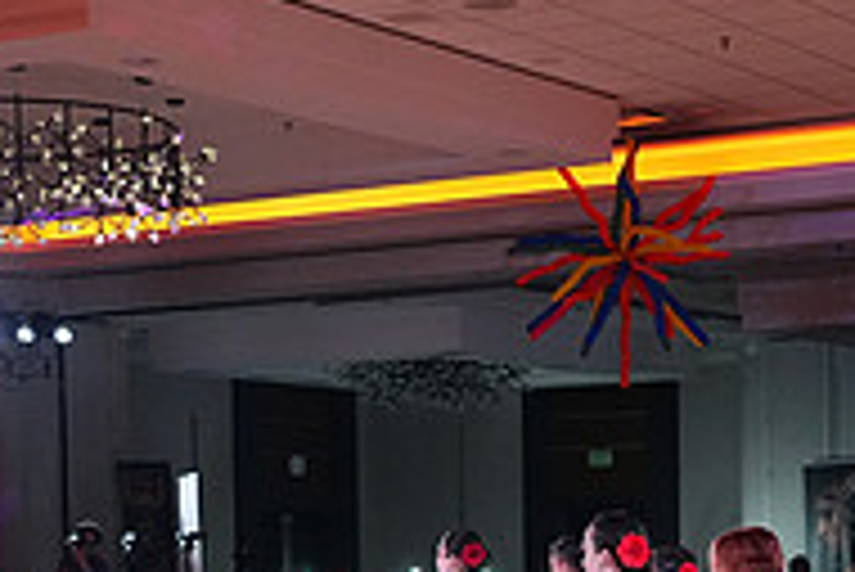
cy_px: 826
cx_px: 338
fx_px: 2686
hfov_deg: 18.1
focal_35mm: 113
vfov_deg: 11.7
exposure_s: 1/400
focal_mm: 37
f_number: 5.6
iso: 5000
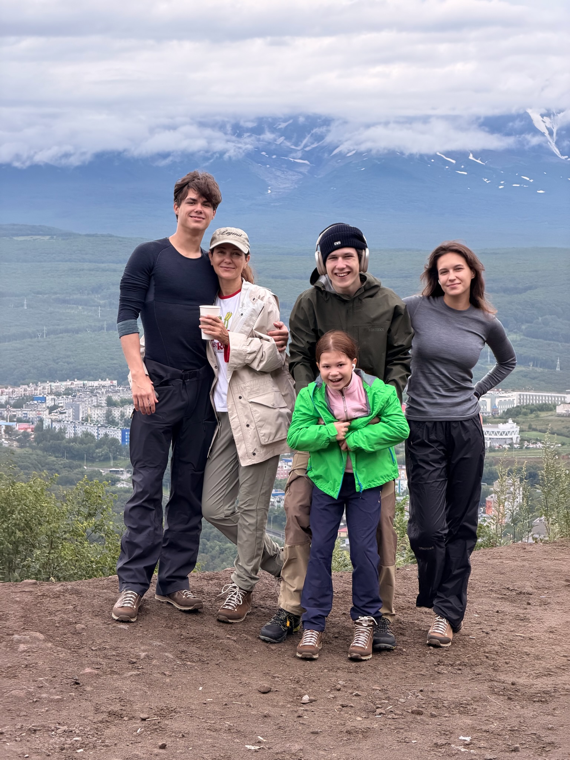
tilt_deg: -3.7
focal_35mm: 100
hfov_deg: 14.8
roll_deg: -0.8
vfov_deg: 19.6
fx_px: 2196
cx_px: 285
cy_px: 380
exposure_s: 1/403
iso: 50
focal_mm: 16.89
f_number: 2.8
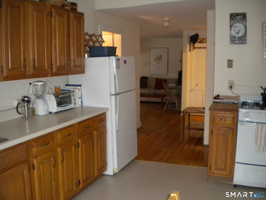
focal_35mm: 35
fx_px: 269
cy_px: 100
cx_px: 133
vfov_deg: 40.7
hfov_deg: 52.6
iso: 400
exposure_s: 1/30
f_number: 3.1
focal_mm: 6.3
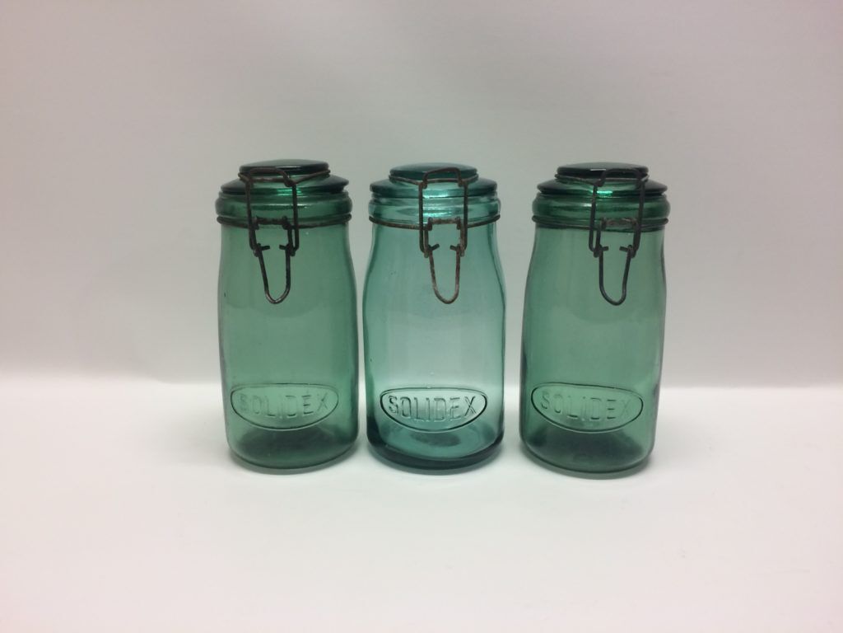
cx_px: 422
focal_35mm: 29
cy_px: 316
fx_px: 706
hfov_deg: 61.7
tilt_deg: -14.3
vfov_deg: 48.2
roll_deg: +0.1
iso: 40
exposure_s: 1/33
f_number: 2.2
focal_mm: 4.15
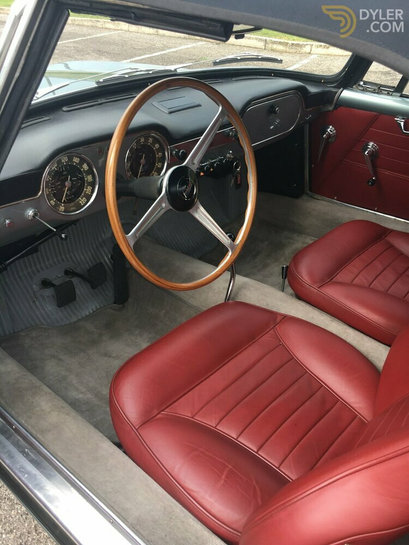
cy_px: 272
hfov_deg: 48.2
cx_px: 204
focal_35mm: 29
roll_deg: -1.0
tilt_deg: -33.3
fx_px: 457
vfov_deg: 61.7
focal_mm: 4.15
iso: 25
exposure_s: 1/194
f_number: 2.2
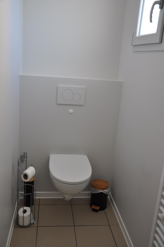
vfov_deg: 53.2
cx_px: 82
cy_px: 124
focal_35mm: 36
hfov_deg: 36.8
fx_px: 247
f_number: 4
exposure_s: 1/60
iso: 400
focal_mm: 24
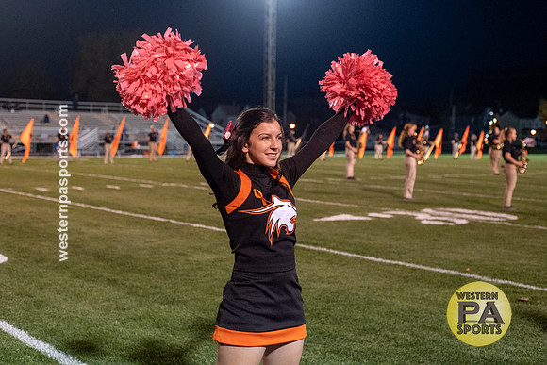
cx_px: 265
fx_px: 784
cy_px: 177
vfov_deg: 26.2
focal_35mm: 52
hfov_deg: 38.5
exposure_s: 1/640
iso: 6400
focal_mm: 50
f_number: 4.5
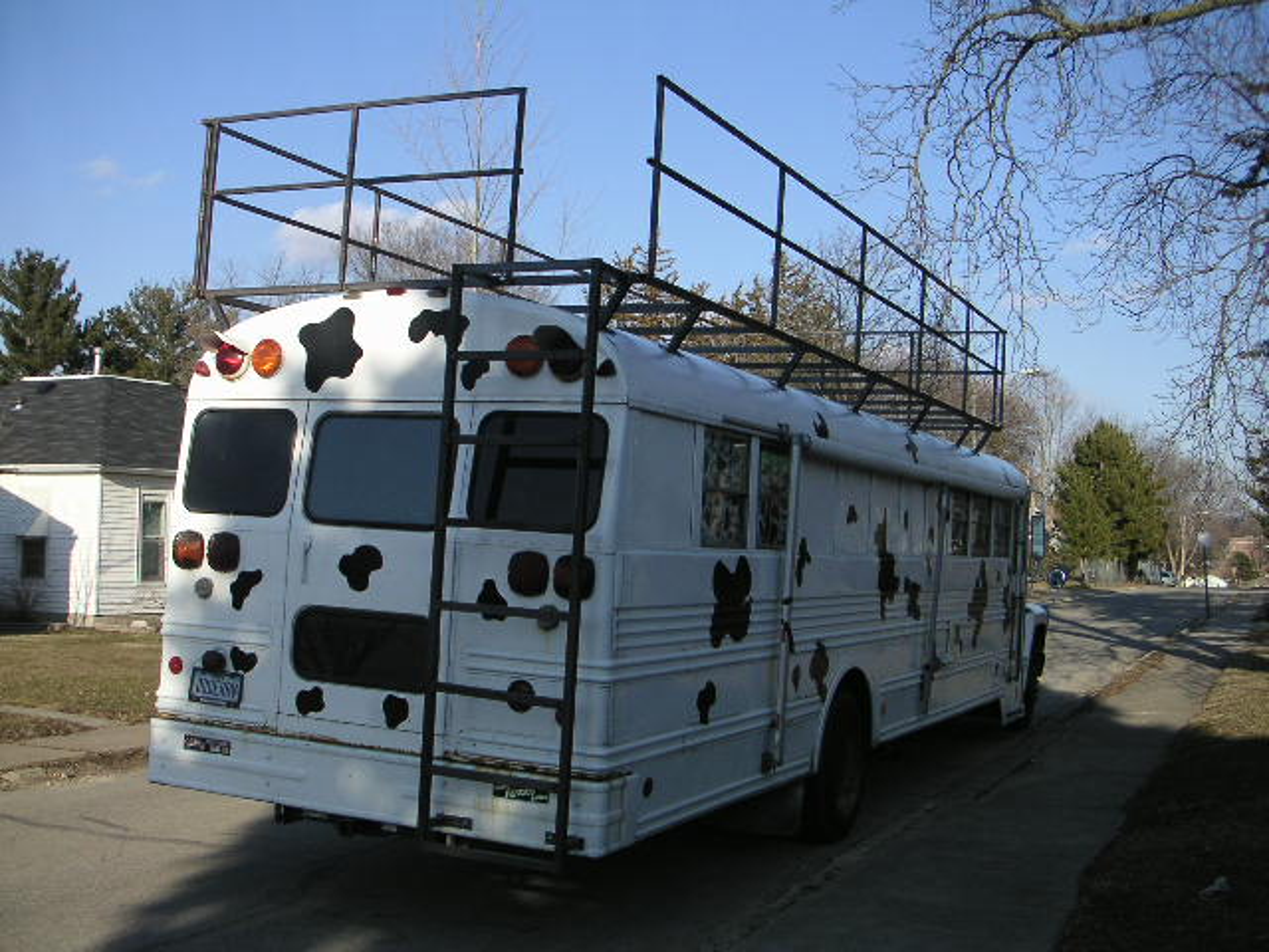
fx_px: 1393
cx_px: 634
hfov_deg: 49.0
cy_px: 476
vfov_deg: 37.7
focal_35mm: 38
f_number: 2.8
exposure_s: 1/750
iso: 50
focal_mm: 6
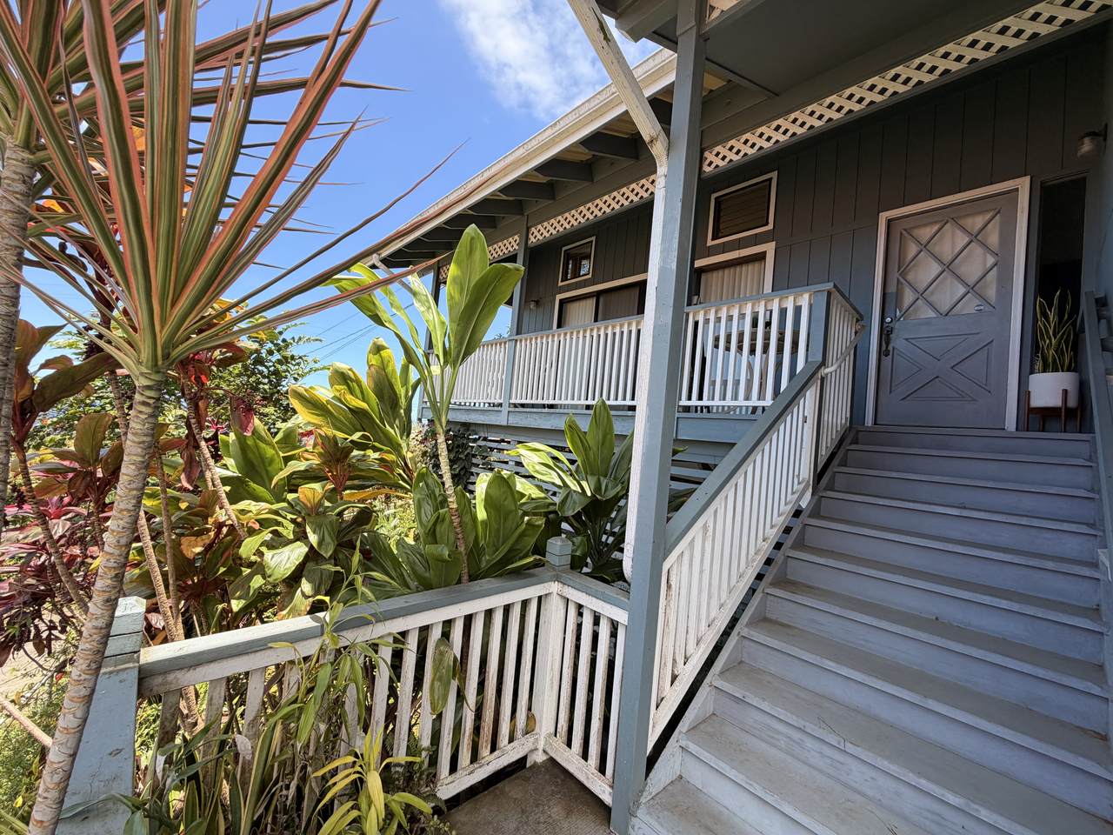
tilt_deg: +2.6
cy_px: 418
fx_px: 450
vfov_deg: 85.7
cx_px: 556
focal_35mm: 14
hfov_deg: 102.1
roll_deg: -5.0
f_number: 2.2
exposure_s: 1/502
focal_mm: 2.22
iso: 50
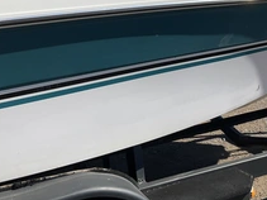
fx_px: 424
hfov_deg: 34.4
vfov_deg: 26.1
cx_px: 194
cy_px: 41
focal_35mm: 55
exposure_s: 1/2959
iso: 25
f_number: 1.8
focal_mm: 3
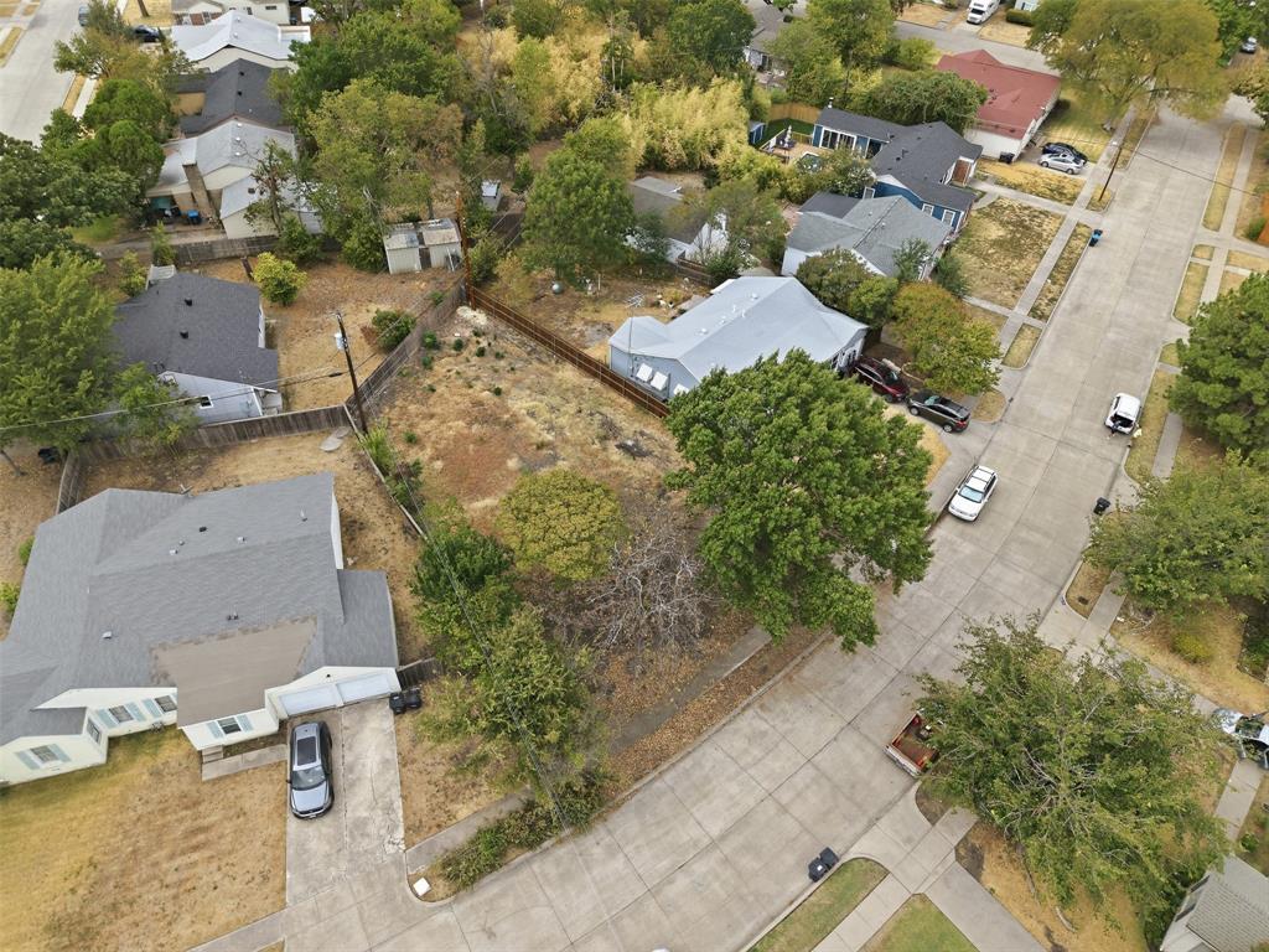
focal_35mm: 24
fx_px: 880
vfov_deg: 56.8
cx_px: 634
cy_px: 476
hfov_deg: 71.6
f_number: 1.8
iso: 100
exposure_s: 1/50
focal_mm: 8.7
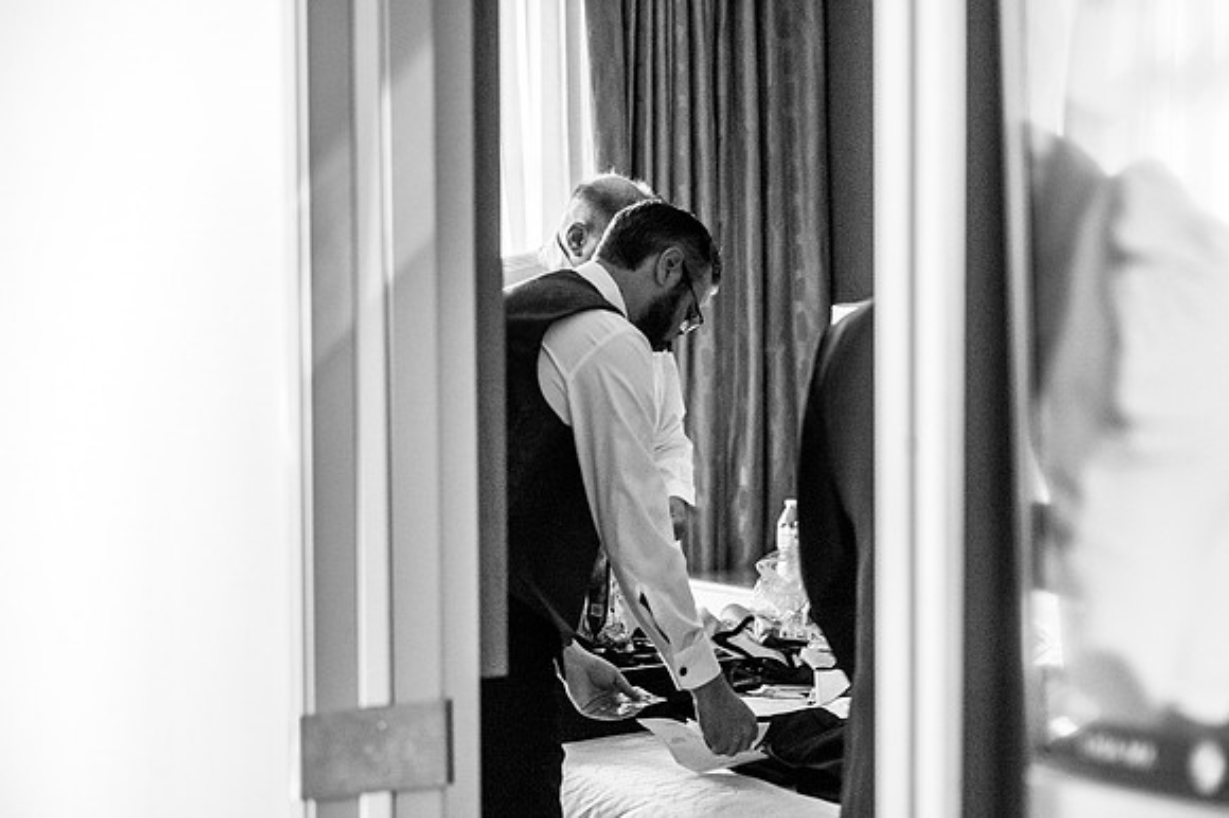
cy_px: 409
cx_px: 614
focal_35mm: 105
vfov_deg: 13.0
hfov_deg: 19.5
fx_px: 3582
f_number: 4
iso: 2000
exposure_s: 1/400
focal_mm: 105
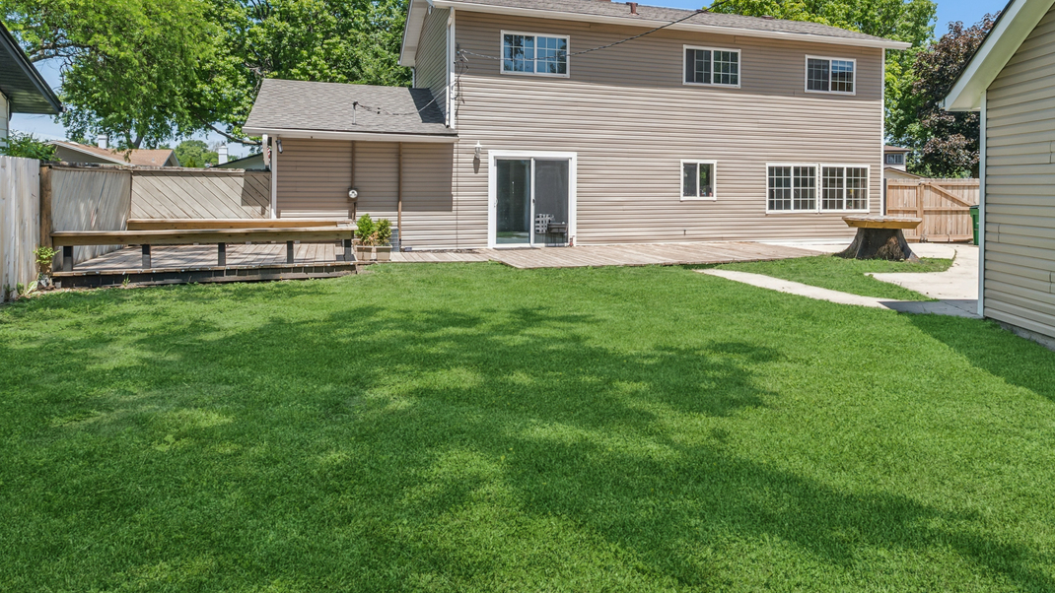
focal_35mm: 27
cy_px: 198
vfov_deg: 42.3
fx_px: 755
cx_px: 631
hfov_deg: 69.2
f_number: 11
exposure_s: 1/160
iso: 400
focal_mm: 17
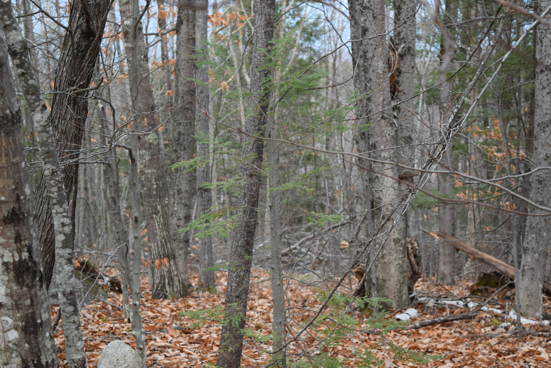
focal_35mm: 82
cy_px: 184
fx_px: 1263
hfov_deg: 24.6
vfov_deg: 16.6
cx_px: 276
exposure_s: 1/200
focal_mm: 55
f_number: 7.1
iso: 400
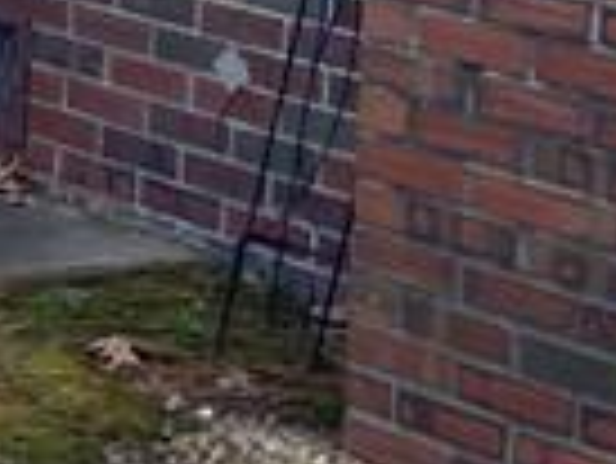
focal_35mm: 209
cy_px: -284
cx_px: -1192
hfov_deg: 8.2
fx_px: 3722
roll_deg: -1.2
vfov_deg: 7.0
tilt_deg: -5.1
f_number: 1.8
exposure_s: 1/552
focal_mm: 3.99
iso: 20
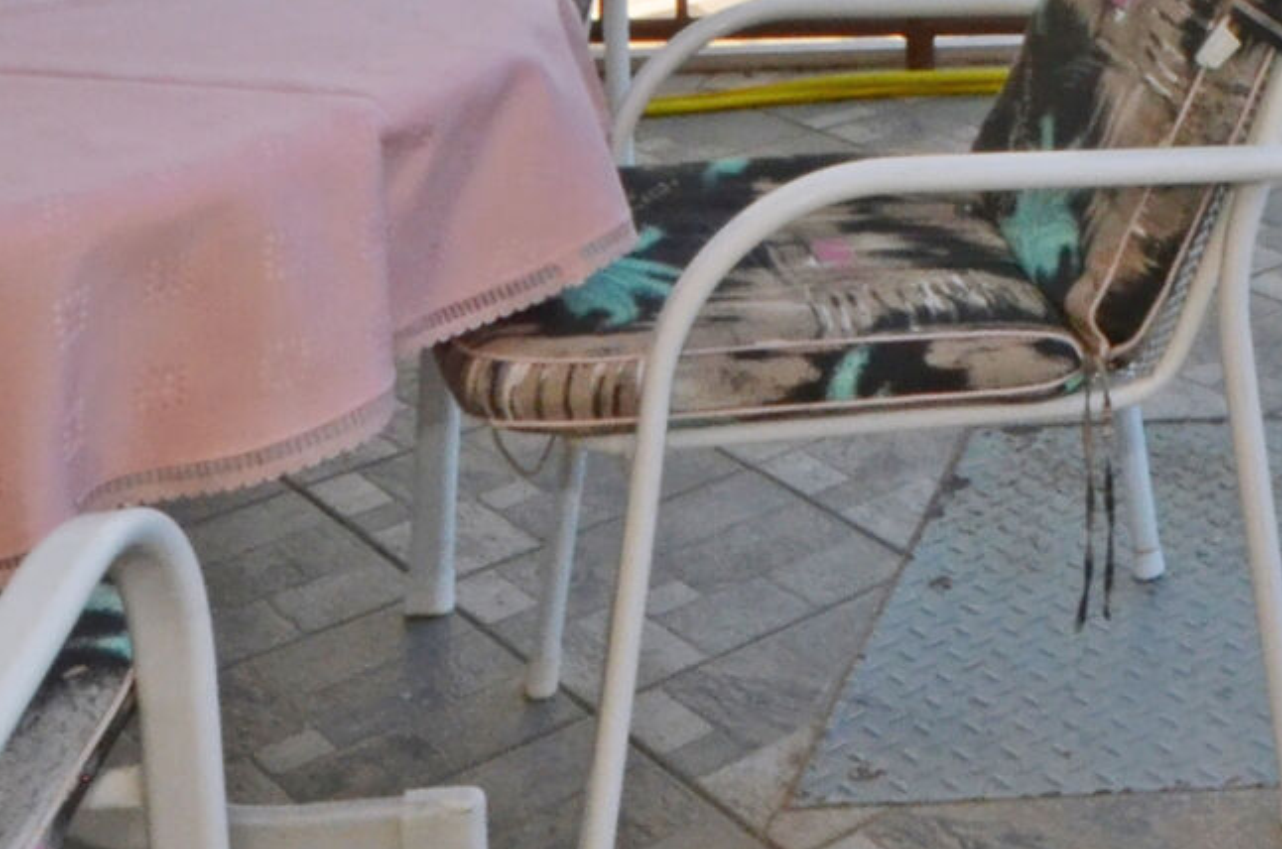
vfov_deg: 17.2
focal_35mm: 65
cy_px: -654
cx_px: 1572
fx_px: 2310
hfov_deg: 27.1
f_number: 20
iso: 500
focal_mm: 10
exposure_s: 1/125
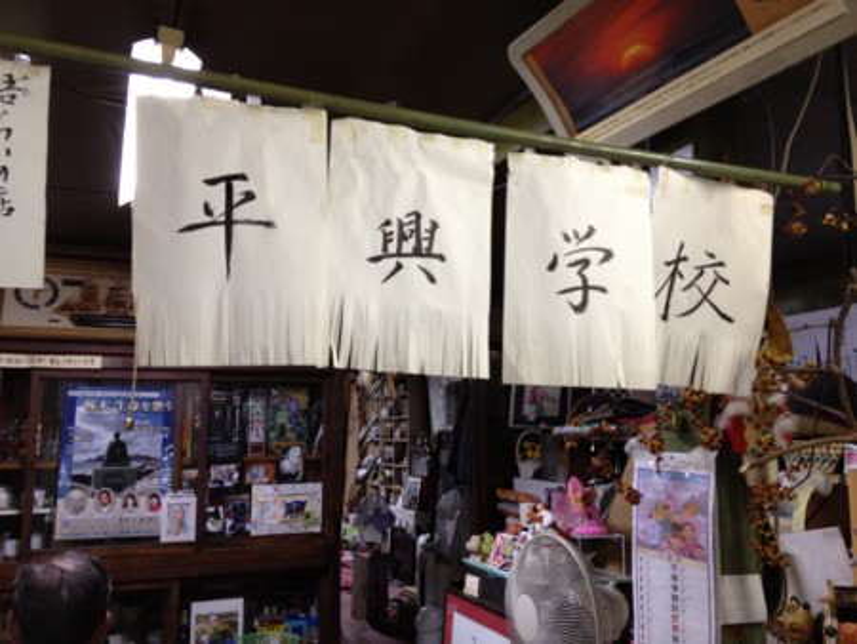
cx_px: 428
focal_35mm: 35
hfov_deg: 52.6
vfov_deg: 40.7
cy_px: 322
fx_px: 867
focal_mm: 4.28
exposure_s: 1/20
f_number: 2.4
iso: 125
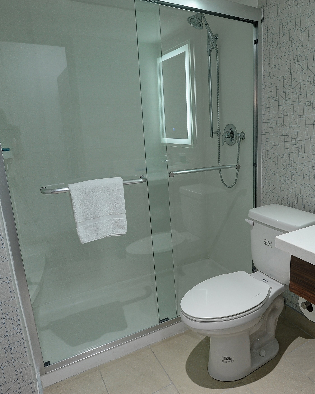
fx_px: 315
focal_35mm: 27
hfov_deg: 52.1
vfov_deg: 64.1
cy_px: 196
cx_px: 213
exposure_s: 1/15
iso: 800
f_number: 7.1
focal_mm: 19
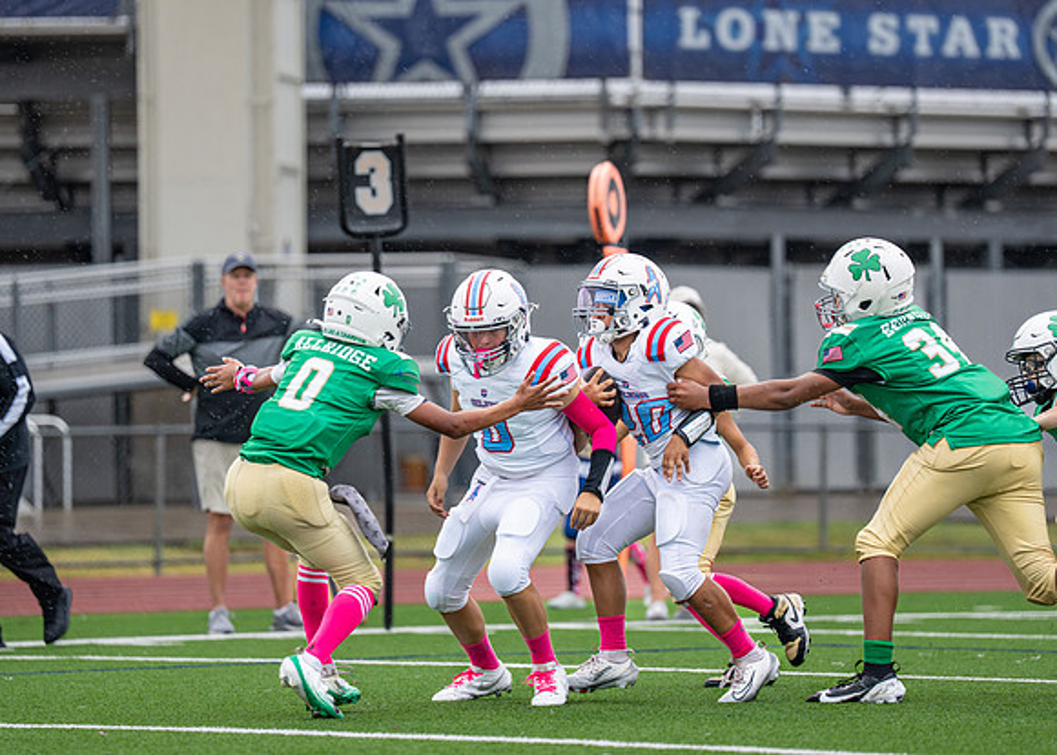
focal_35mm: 211
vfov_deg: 6.8
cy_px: 322
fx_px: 6322
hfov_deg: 9.6
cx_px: 555
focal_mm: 164
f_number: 2.8
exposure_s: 1/1000
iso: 400
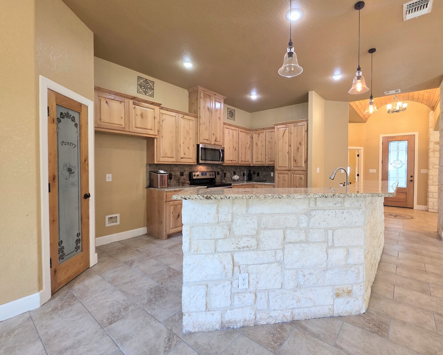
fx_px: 197
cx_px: 259
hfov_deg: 95.9
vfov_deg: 84.0
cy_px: 169
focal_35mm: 15
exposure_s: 1/60
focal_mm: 2.2
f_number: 1.9
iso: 160
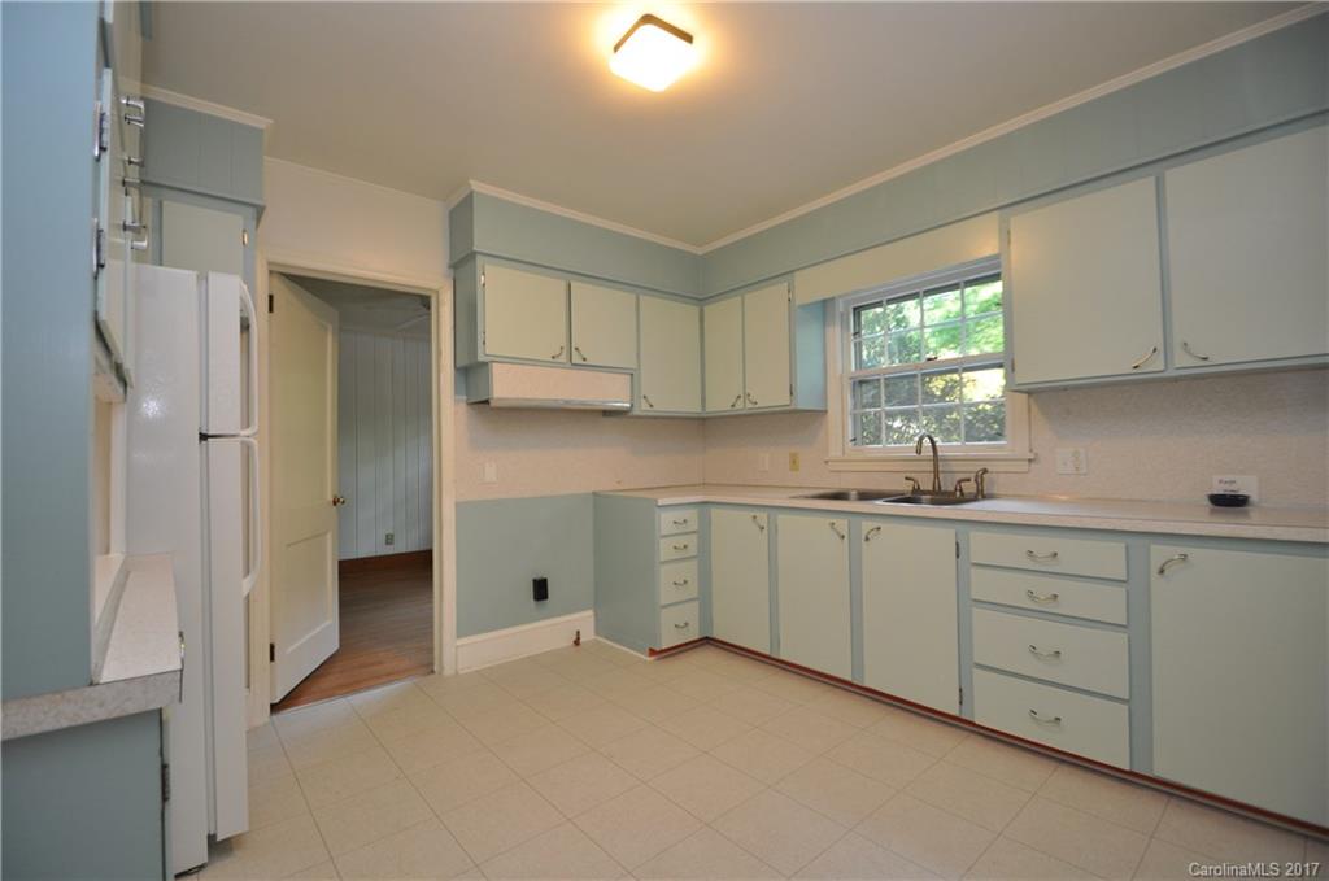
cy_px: 440
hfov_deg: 100.5
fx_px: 553
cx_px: 664
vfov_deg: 77.1
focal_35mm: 15
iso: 400
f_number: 4
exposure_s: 1/60
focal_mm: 10
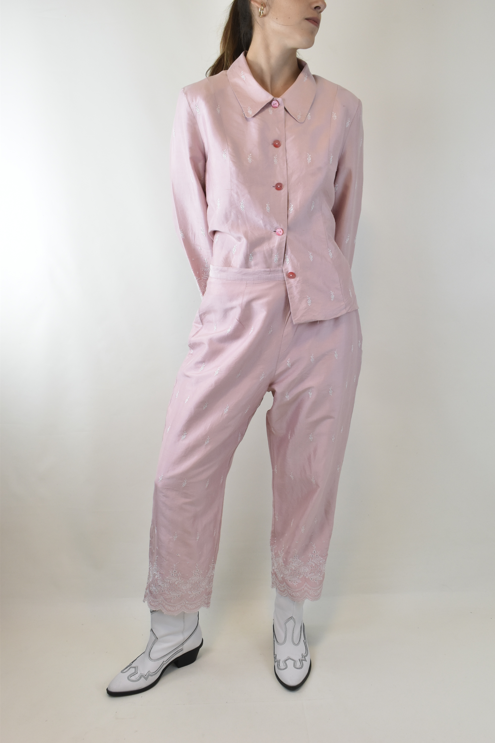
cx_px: 248
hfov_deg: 40.0
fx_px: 681
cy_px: 372
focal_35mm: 33
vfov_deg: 57.2
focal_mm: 22
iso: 1000
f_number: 11
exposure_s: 1/50
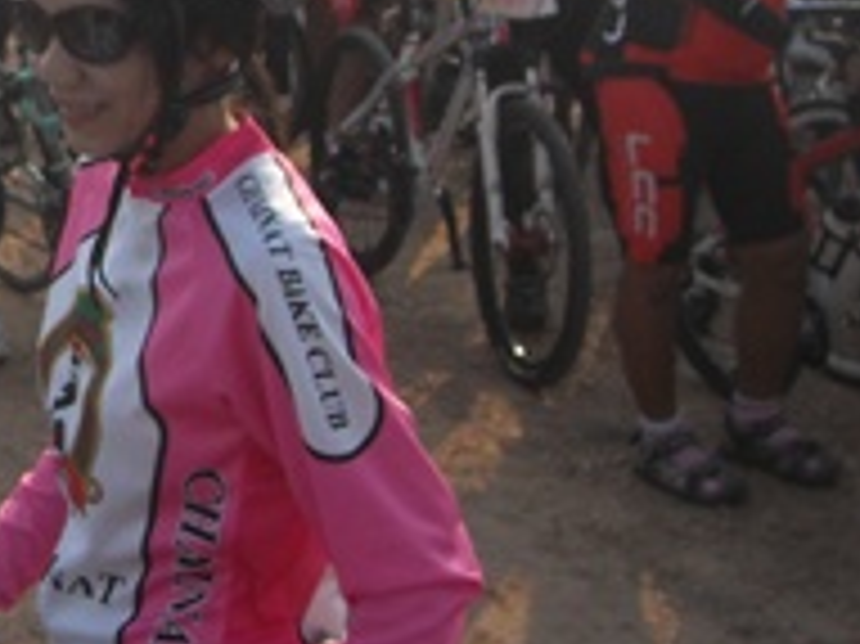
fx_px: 2458
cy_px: 20
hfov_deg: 18.3
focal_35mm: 99
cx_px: -293
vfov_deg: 14.7
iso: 95
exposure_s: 1/250
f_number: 5.6
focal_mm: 5.7
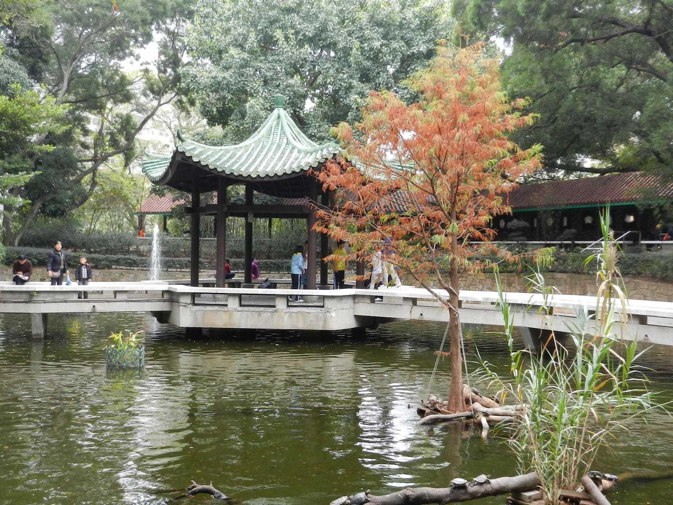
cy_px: 252
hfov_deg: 61.7
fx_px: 564
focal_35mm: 29
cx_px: 336
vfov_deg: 48.2
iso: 160
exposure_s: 1/60
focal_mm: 5.1
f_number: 3.6
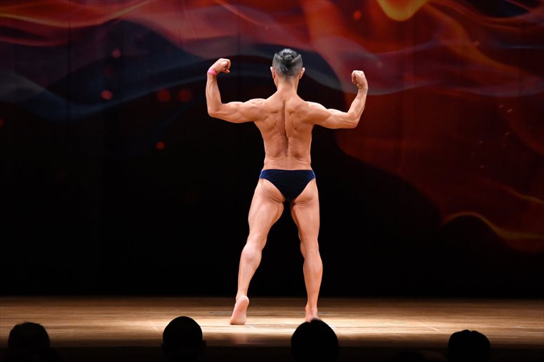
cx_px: 272
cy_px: 181
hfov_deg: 9.5
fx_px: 3278
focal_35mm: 217
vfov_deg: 6.3
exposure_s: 1/400
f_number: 5.6
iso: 4000
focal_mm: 145
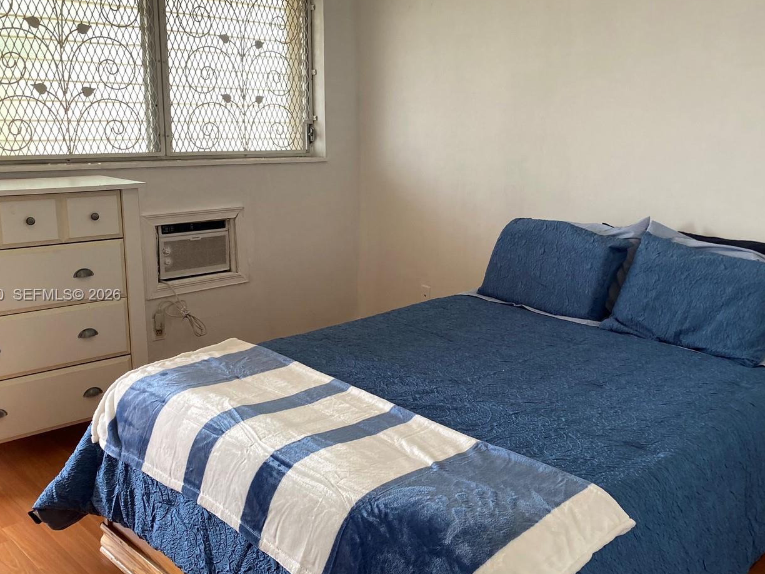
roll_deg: -2.0
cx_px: 426
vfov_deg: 41.8
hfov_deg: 53.8
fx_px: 751
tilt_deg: -13.4
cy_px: 296
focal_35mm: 34
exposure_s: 1/120
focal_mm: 4.25
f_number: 1.8
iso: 80
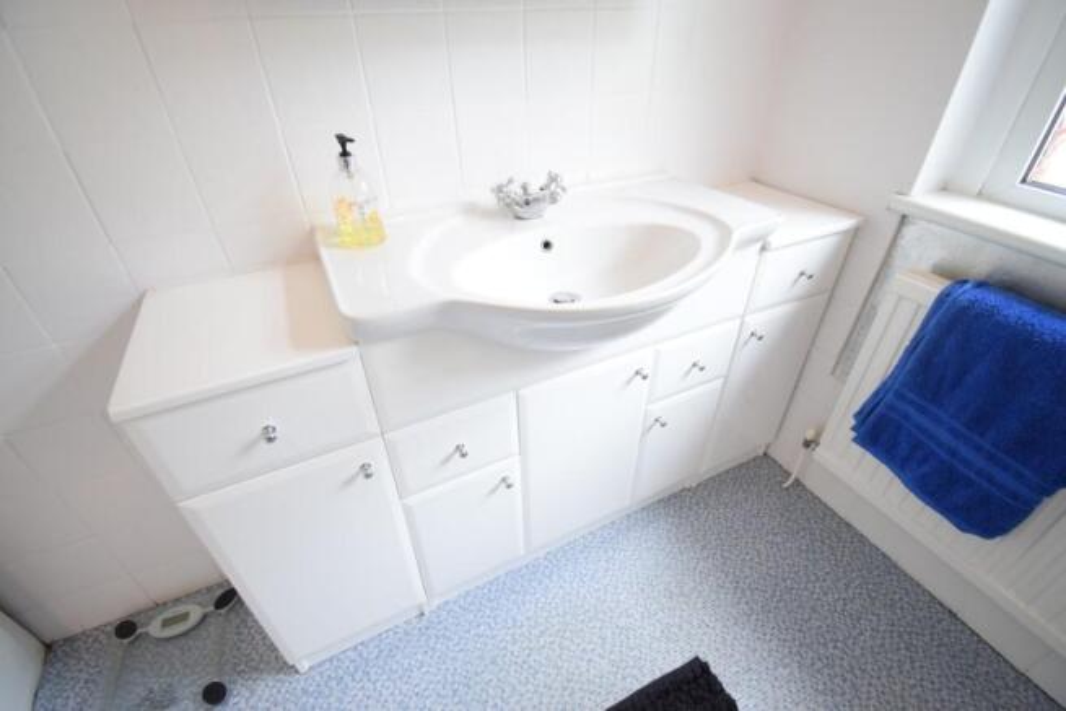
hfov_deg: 100.4
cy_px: 356
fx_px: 444
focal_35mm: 15
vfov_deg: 77.4
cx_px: 533
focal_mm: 10
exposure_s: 1/60
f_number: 4.5
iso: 640
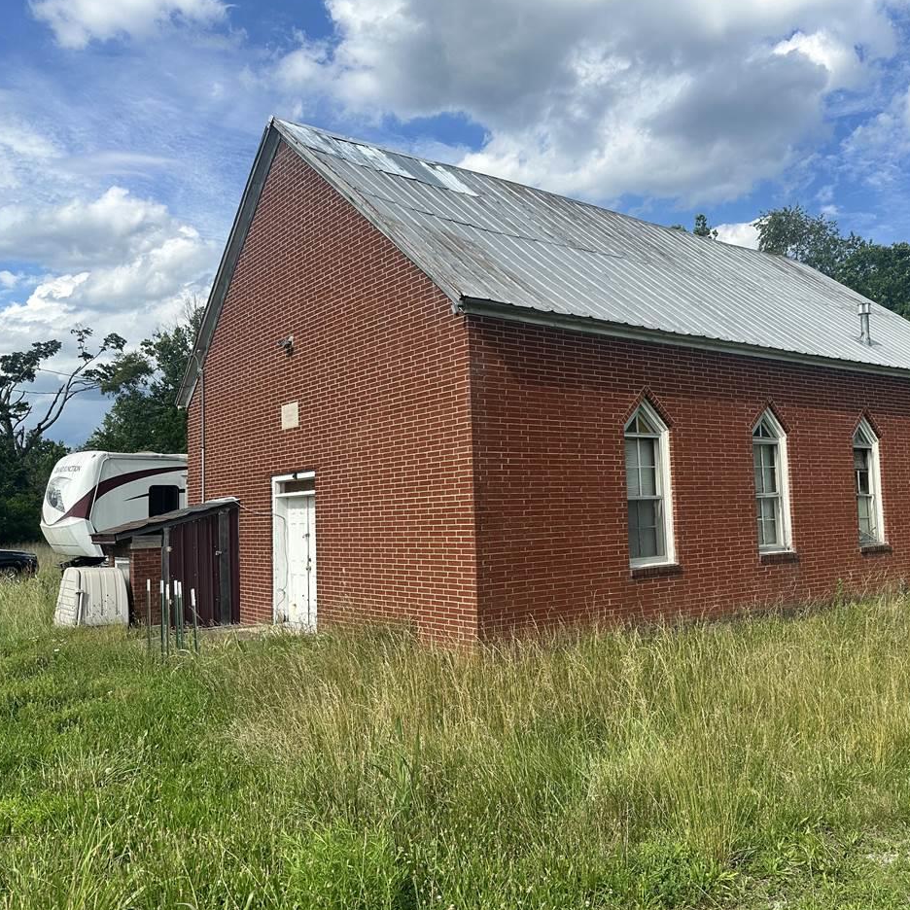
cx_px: 597
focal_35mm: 29
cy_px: 454
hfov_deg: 54.6
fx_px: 863
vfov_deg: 55.6
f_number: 1.78
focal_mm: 6.86
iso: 80
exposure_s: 1/4184
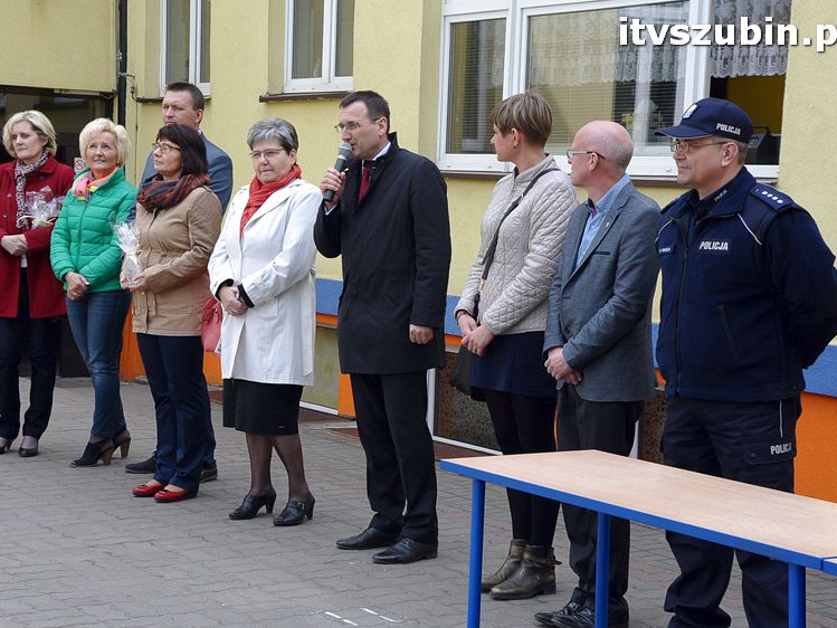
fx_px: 1779
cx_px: 396
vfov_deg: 20.0
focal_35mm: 74
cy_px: 313
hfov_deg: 26.5
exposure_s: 1/320
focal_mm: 45
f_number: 9
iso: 500
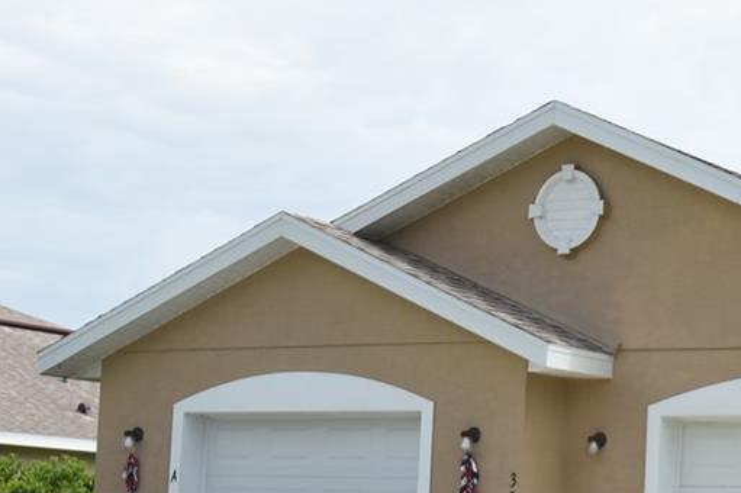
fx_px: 1934
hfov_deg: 20.2
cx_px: 903
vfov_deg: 14.4
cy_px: 422
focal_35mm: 94
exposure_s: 1/200
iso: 100
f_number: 7.1
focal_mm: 20
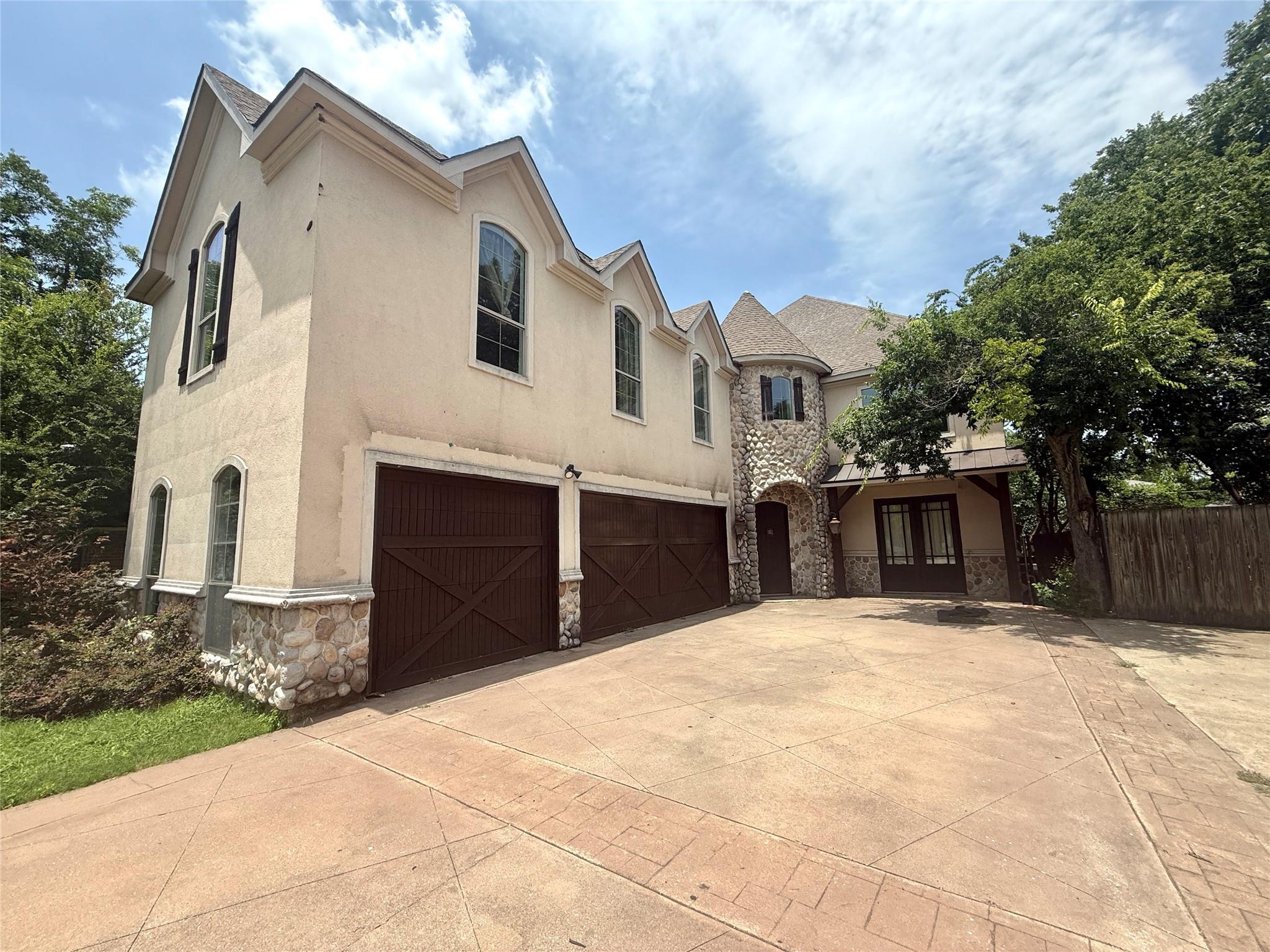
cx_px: 635
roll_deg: +1.4
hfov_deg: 102.1
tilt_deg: +8.2
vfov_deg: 85.7
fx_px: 514
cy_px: 476
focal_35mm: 14
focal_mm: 2.22
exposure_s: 1/2165
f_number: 2.2
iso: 50
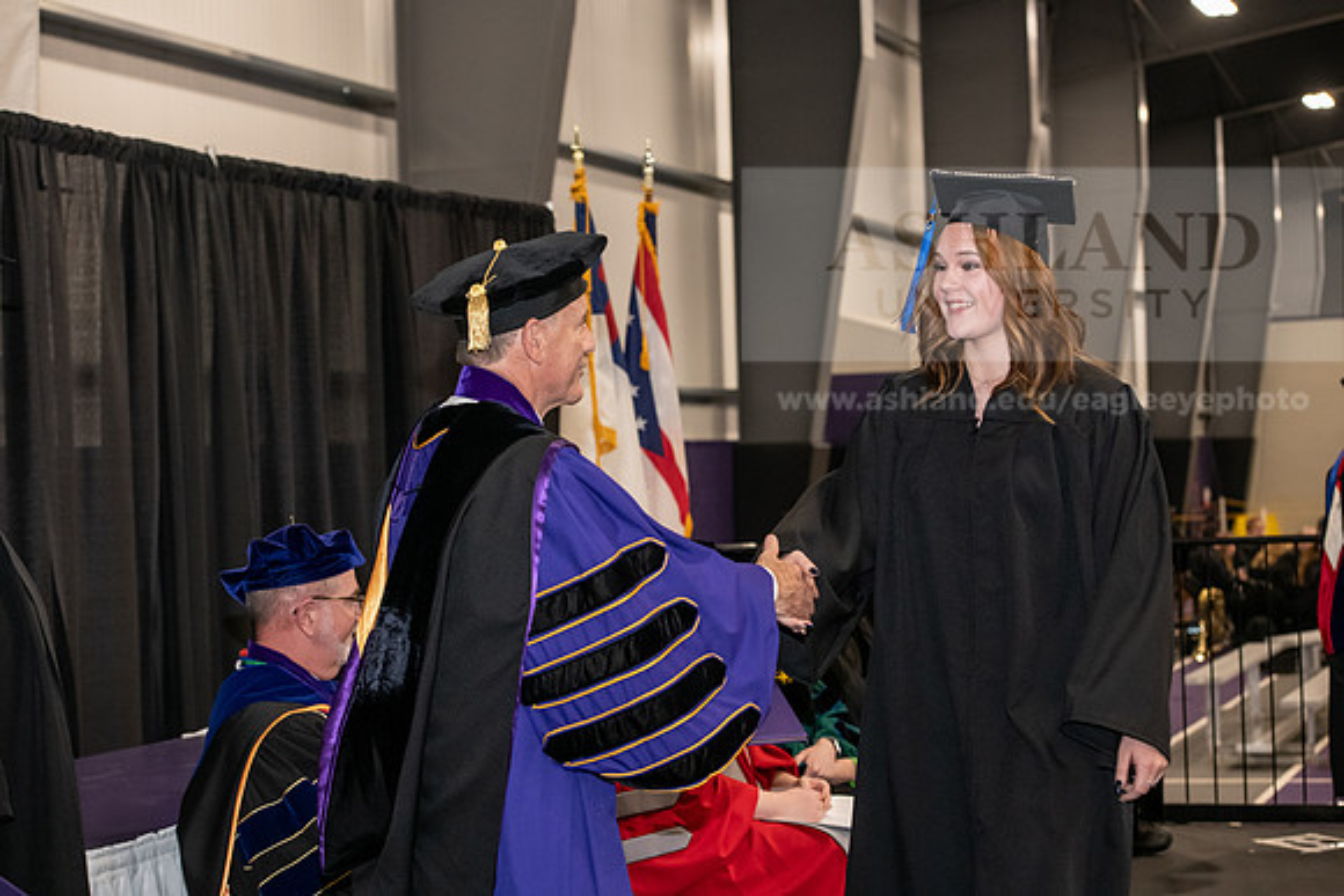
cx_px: 672
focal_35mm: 70
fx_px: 2614
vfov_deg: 19.5
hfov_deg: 28.8
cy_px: 448
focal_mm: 70
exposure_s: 1/200
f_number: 5
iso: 2500
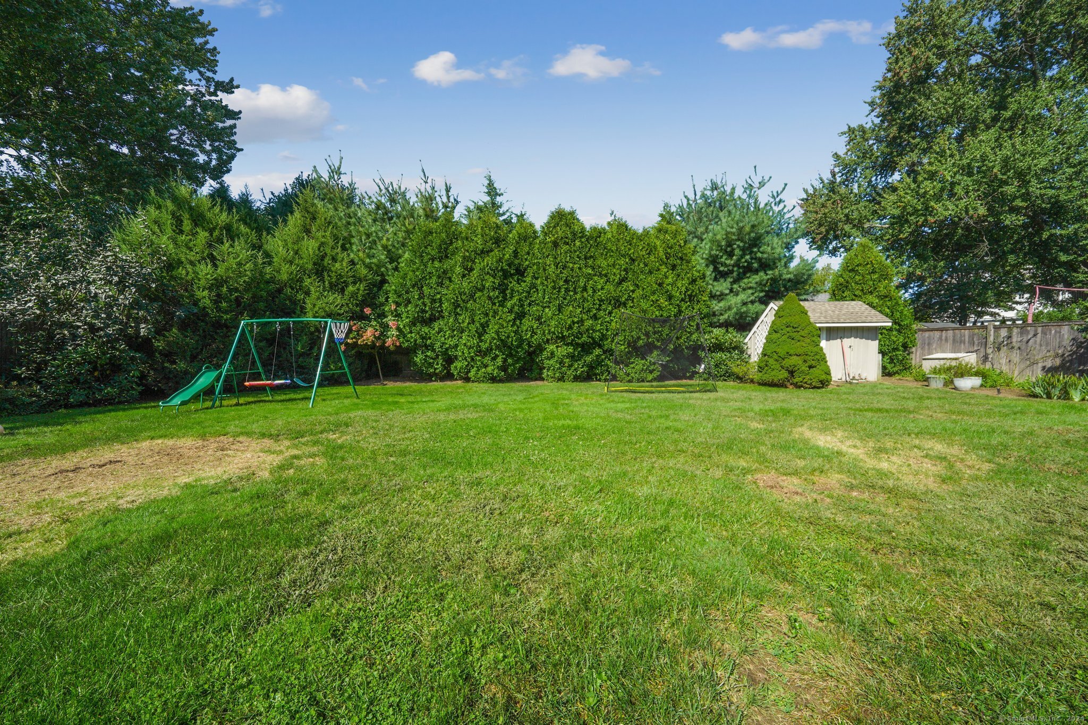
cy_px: 362
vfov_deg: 90.0
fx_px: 363
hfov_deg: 112.6
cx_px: 544
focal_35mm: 12
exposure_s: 1/320
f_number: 11
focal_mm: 12
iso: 400
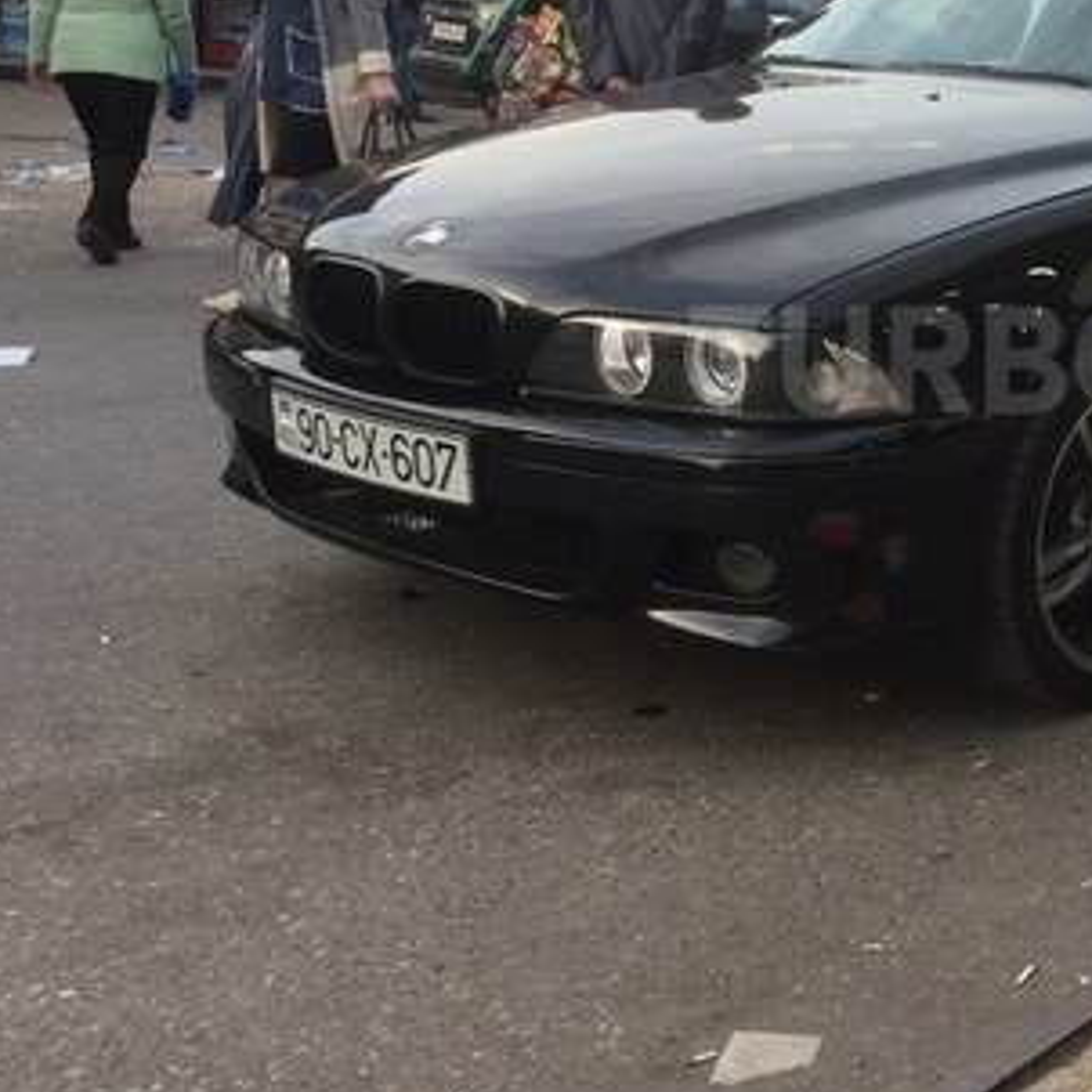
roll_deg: -2.8
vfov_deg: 30.3
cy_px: 360
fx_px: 1999
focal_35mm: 56
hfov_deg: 28.9
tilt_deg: -8.5
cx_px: 1059
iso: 40
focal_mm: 4.15
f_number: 2.2
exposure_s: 1/100
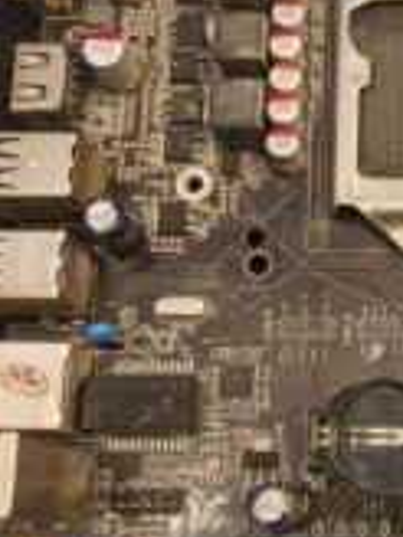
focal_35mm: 56
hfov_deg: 24.5
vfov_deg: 34.3
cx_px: 432
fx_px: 869
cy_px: 298
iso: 714
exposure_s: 1/40
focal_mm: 5.56
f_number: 1.8
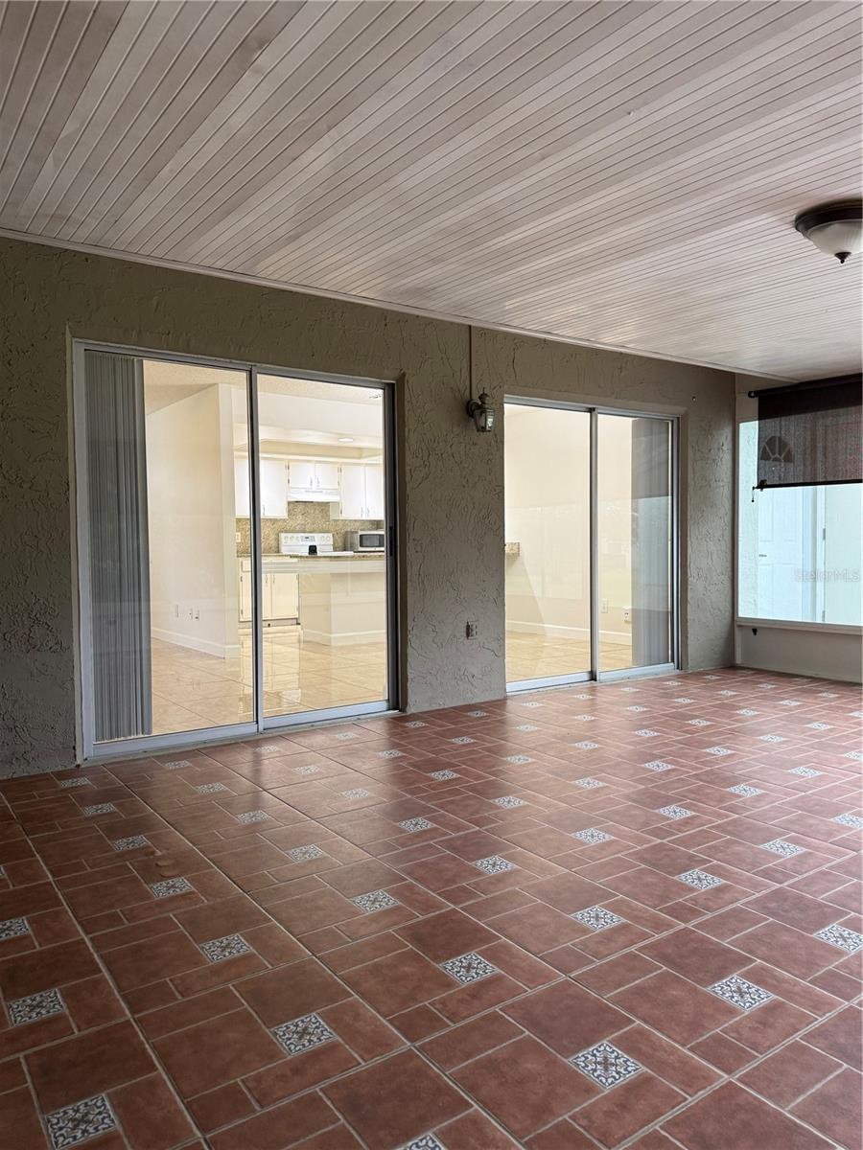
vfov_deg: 71.6
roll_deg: +0.2
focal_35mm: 24
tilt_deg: -1.3
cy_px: 575
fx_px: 798
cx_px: 432
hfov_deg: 56.8
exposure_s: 1/60
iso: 160
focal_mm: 6.76
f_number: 1.78
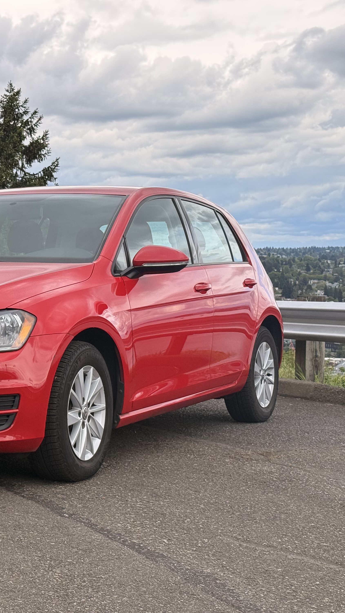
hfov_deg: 16.9
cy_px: 307
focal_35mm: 70
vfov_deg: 30.2
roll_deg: -0.1
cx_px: 13
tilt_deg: -2.5
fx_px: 1139
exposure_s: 1/2976
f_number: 1.78
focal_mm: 6.76
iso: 80
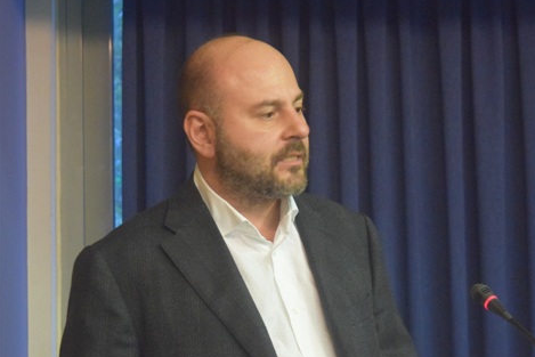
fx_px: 1675
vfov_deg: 12.2
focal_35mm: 113
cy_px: 196
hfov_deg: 18.1
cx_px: 364
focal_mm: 55
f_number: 5.6
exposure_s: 1/40
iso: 6400
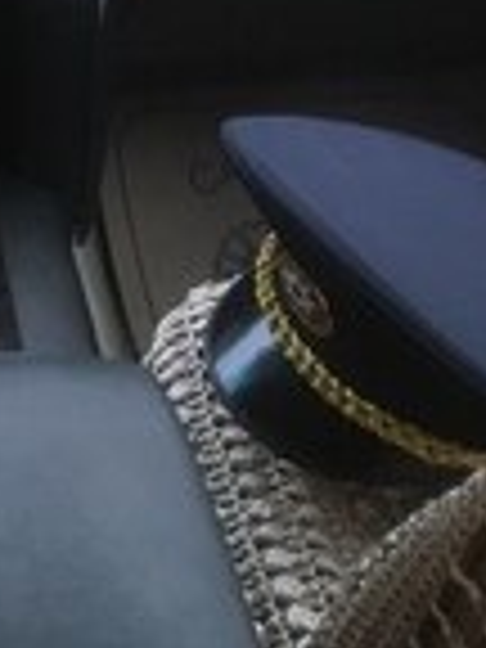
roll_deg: -4.2
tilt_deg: -18.9
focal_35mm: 100
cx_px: -243
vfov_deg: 18.0
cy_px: -248
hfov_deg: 13.9
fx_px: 1872
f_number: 2.2
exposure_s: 1/33
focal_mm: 4.15
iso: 32
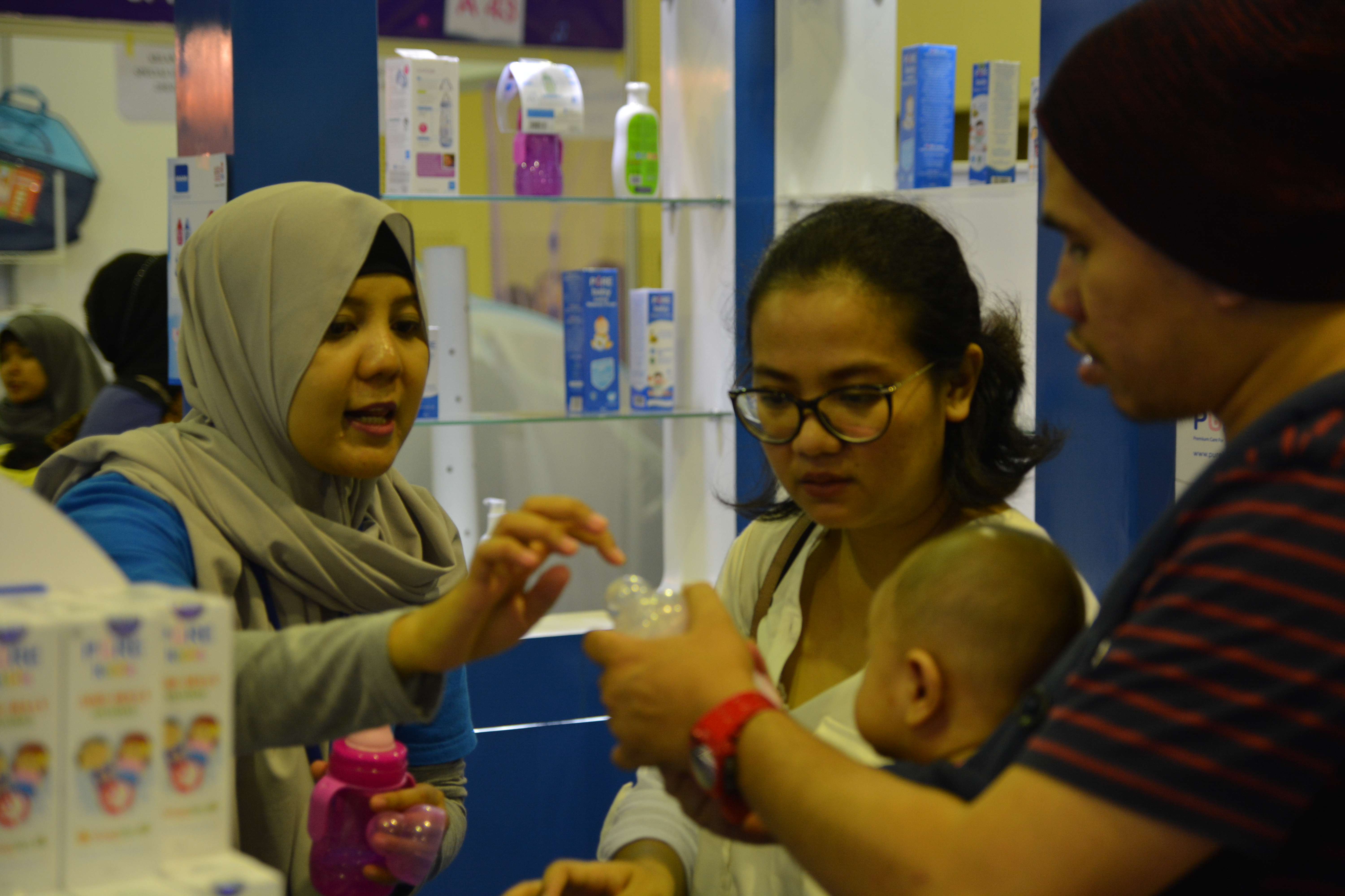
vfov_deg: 18.2
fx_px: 2802
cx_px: 672
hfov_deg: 27.0
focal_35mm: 75
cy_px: 448
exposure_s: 1/60
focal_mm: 50
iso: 500
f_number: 3.2
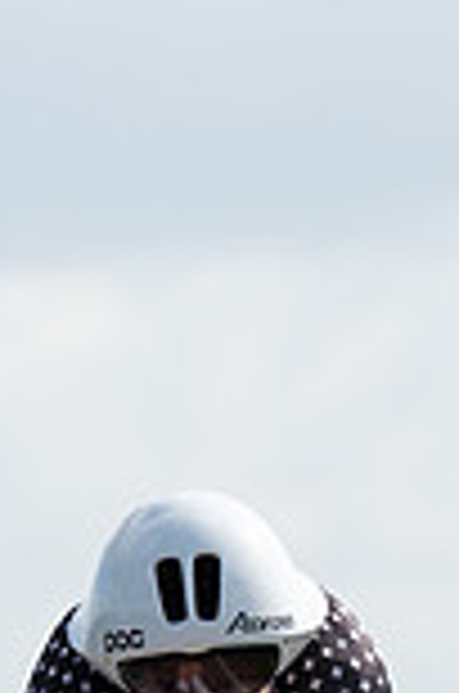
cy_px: 1308
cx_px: 241
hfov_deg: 1.0
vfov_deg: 1.6
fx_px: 25184
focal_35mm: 1311
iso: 100
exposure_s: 1/1000
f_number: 4
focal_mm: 163
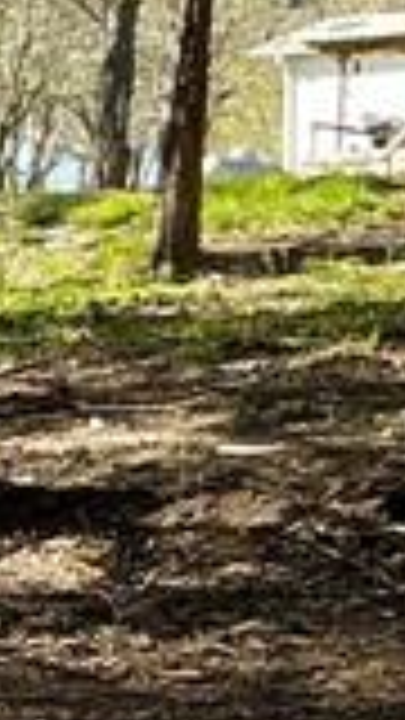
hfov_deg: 5.5
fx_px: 3723
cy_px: 418
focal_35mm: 195
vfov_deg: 11.0
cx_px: -1206
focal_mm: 3
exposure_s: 1/212
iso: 20
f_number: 1.8
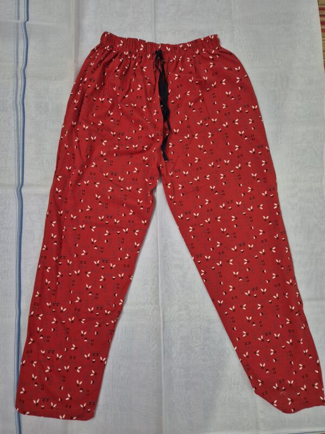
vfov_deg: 73.9
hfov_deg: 58.9
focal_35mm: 23
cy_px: 217
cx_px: 162
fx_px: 288
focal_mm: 5.4
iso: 800
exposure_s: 1/100
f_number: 1.8
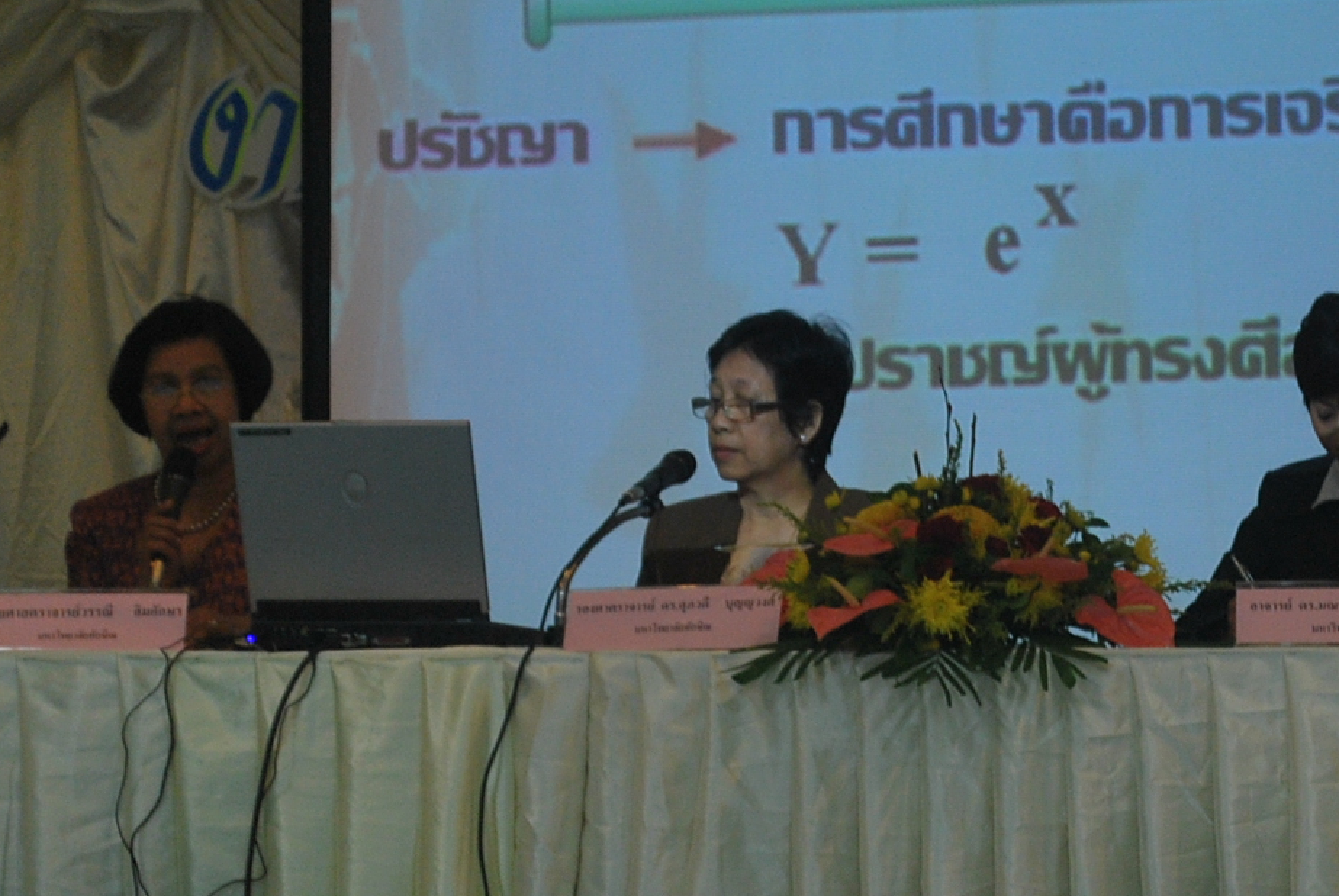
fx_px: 6445
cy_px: 296
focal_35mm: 173
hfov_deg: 11.9
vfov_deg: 8.0
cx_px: 788
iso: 400
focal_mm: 55
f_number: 5.6
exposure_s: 1/20
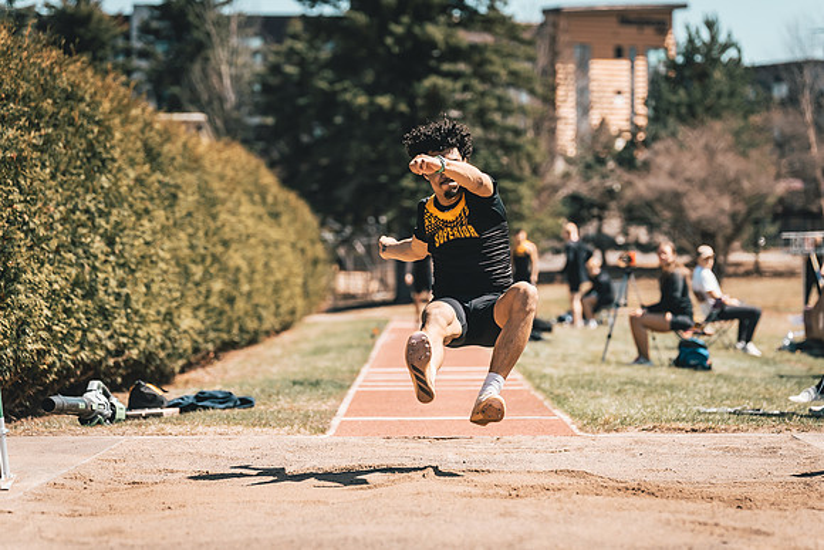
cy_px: 273
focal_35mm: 129
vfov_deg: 10.6
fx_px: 2950
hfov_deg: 15.9
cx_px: 438
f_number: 2.8
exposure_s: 1/2000
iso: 200
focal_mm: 106
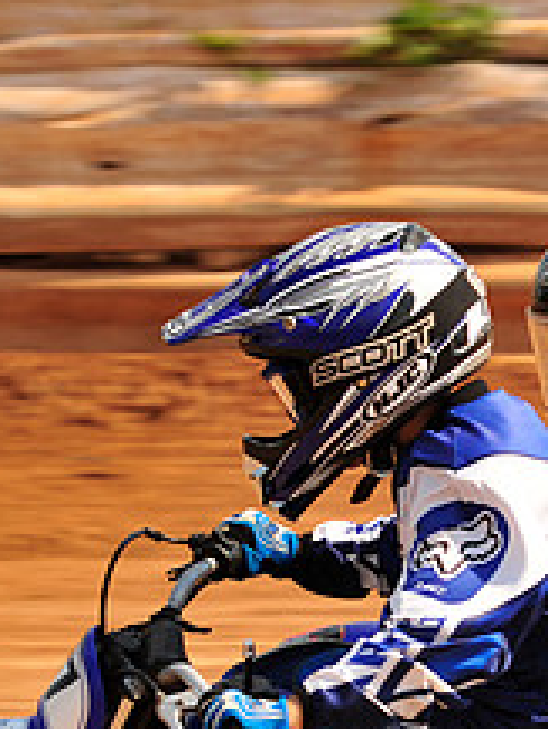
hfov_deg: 2.9
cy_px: 618
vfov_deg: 3.9
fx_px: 10818
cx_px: 393
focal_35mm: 513
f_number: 9
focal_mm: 200
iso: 200
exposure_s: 1/400
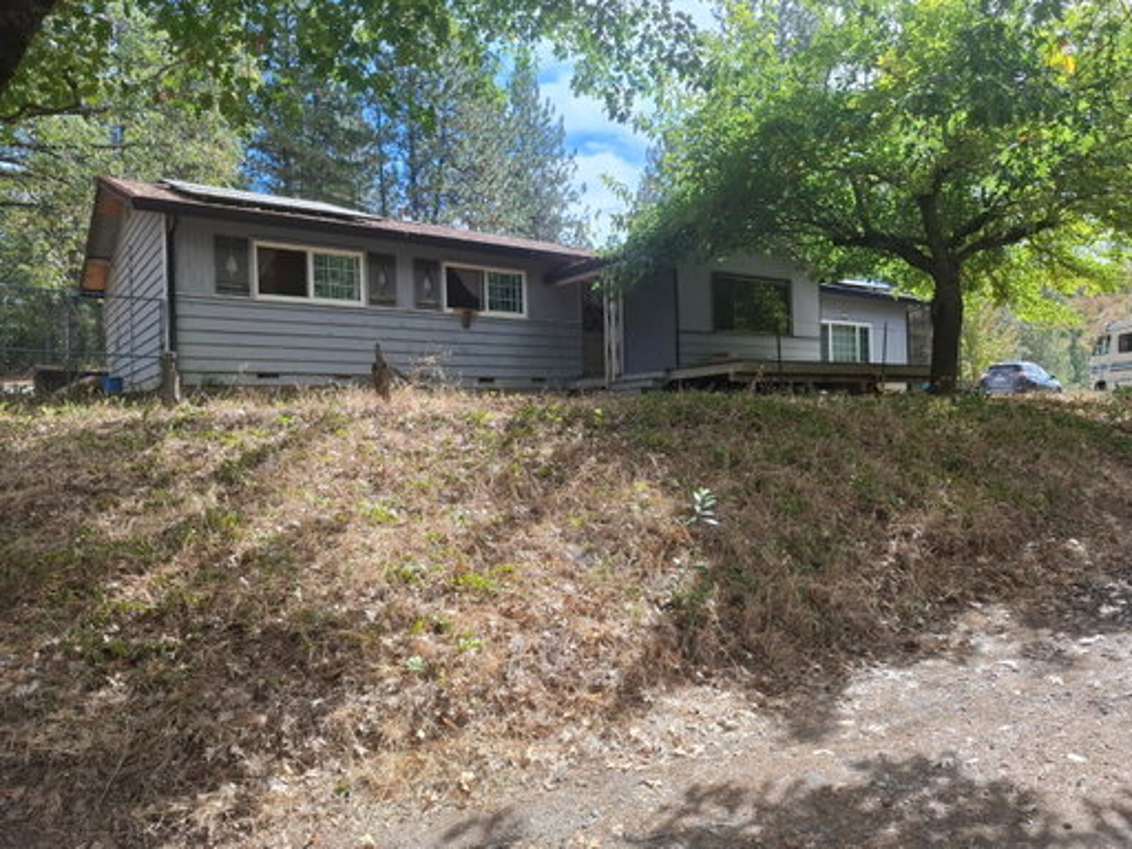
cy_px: 424
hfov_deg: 73.9
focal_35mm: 23
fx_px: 752
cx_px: 566
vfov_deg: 58.9
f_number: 1.8
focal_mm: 5.54
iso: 50
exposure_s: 1/1089
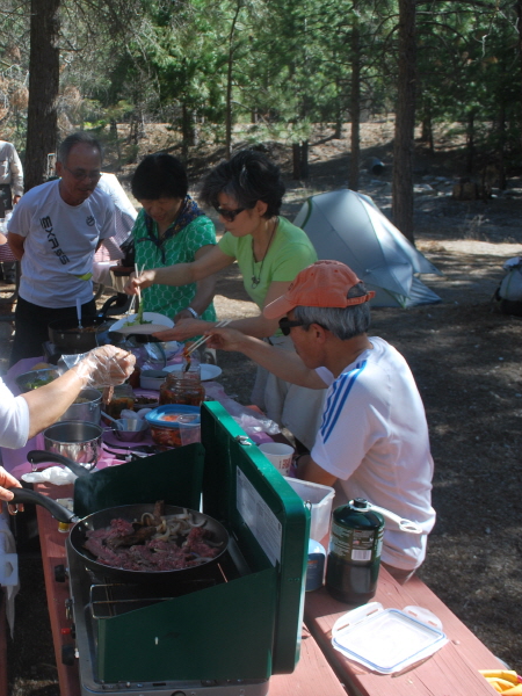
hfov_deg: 35.5
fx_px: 784
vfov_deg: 47.9
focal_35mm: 39
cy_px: 348
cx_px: 97
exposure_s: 1/160
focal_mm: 18
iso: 100
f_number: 6.3
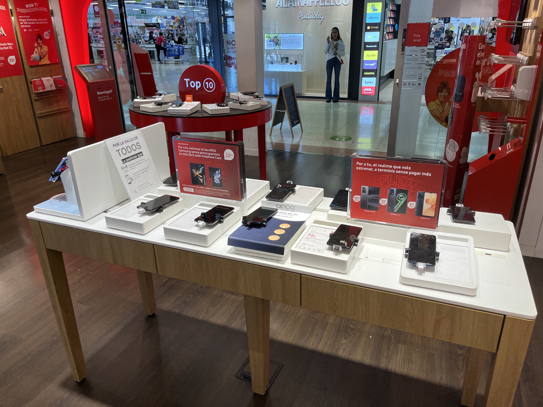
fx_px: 408
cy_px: 204
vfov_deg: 53.1
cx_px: 272
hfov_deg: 67.3
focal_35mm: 26
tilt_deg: -21.2
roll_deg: +0.7
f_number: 1.6
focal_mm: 5.1
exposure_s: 1/112
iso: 32
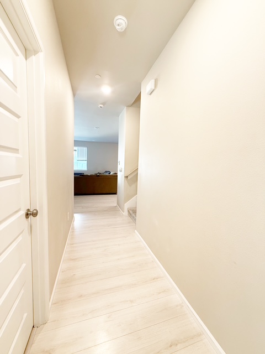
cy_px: 177
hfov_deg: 85.7
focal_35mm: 14
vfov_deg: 102.1
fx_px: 143
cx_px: 132
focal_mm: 2.22
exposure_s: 1/60
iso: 200
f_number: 2.2
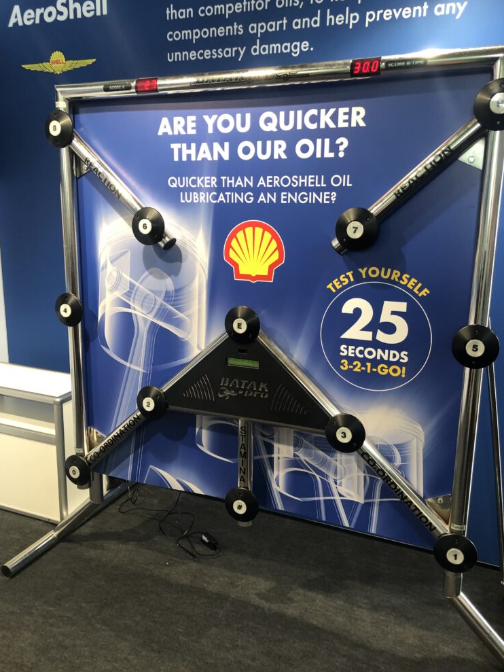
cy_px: 341
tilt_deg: -13.4
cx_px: 257
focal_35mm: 29
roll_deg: -1.0
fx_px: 563
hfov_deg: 48.2
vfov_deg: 61.7
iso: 40
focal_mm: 4
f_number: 1.8
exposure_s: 1/20
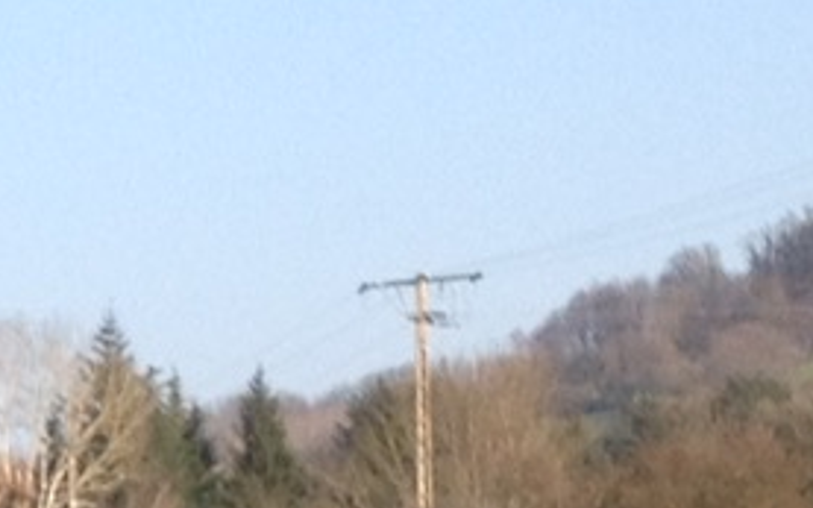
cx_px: -449
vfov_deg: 4.7
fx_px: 6070
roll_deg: +3.6
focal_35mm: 274
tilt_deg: -2.4
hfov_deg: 7.5
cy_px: 1166
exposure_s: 1/657
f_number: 2.4
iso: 50
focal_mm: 4.28
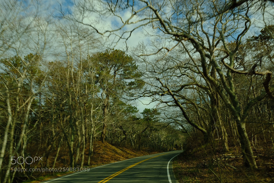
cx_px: 137
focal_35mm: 33
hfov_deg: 57.2
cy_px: 92
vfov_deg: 40.0
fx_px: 251
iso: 400
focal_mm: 22.3
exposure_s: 1/125
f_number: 18
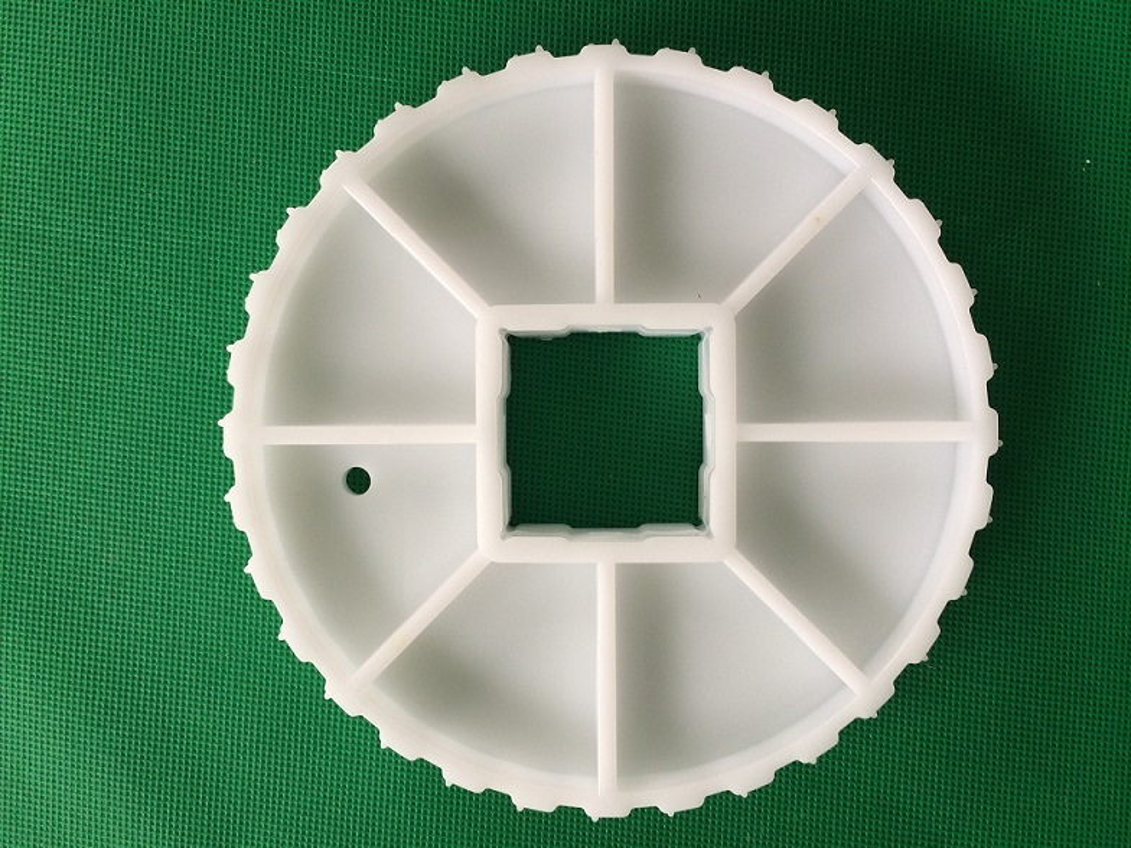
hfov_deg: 60.0
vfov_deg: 46.8
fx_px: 980
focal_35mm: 30
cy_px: 424
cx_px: 566
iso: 40
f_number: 2.2
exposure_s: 1/50
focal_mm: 4.12
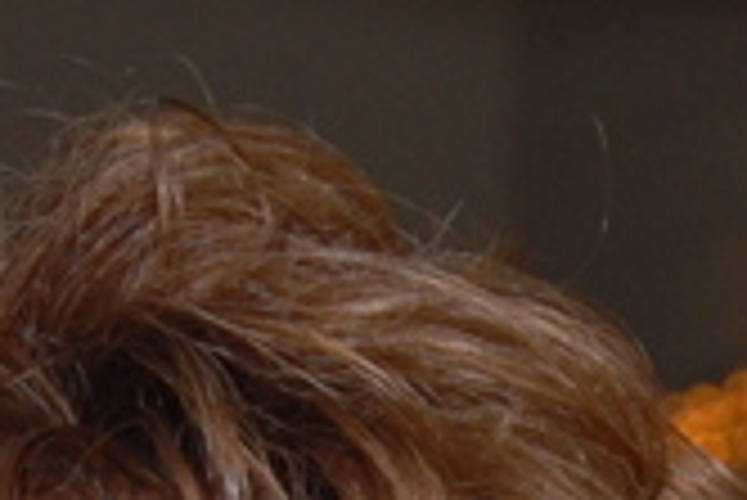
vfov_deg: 3.9
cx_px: 907
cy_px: 1300
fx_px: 7186
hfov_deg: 5.9
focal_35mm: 346
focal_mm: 32
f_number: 5
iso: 250
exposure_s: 1/60
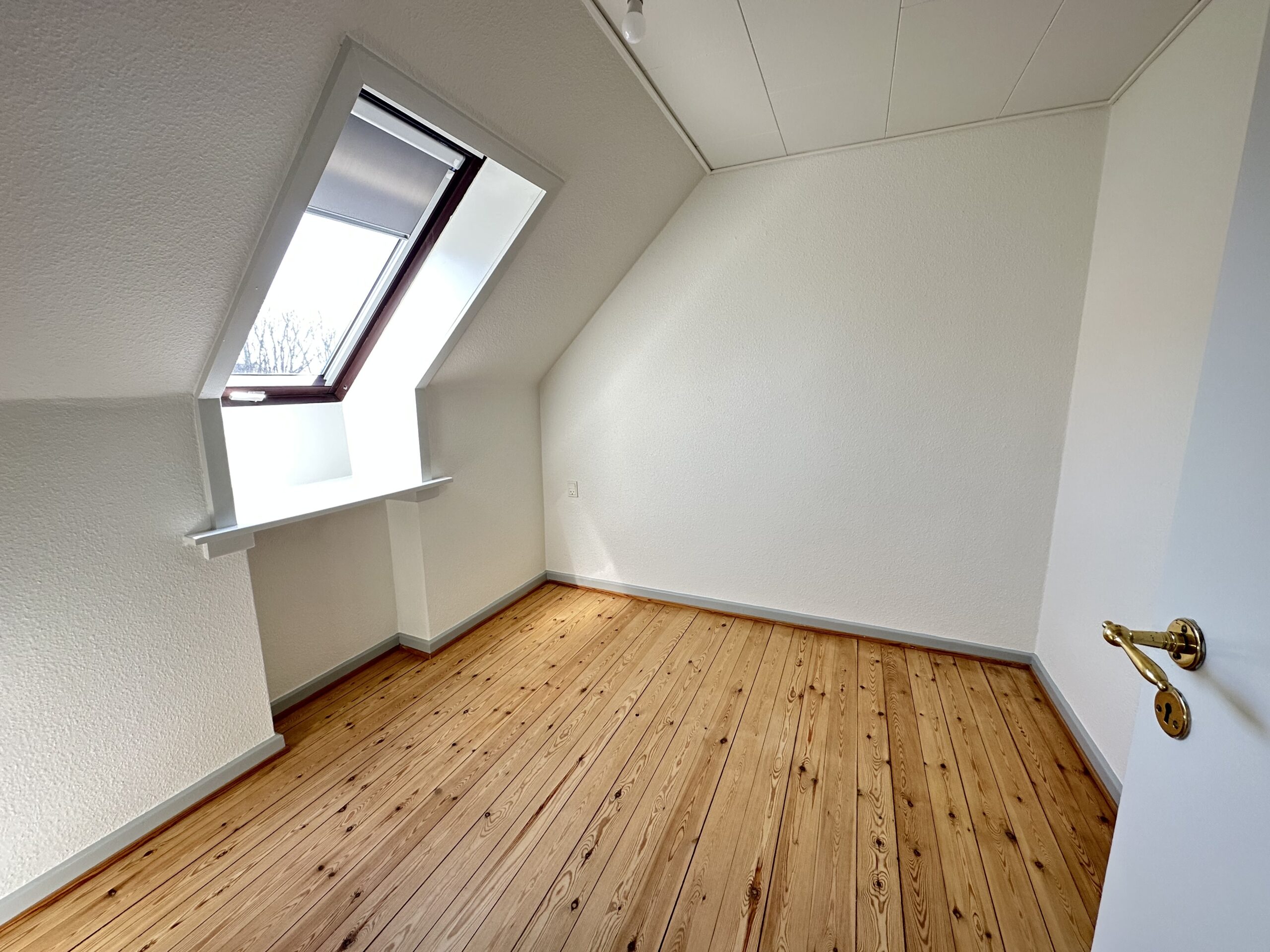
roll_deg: +0.1
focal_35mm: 14
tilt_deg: -10.7
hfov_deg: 102.1
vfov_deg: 85.7
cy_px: 476
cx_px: 635
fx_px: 514
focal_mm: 2.22
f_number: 2.2
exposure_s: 1/99
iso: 100
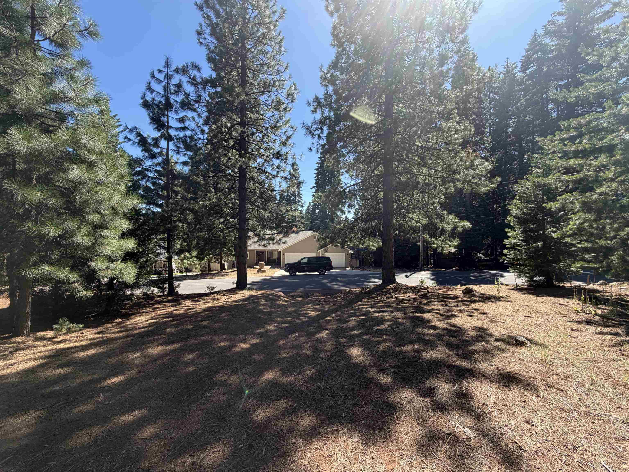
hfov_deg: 102.1
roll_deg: -0.3
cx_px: 314
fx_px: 254
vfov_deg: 85.7
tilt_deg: -0.6
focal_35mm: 14
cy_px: 236
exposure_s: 1/502
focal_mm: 2.22
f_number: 2.2
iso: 40
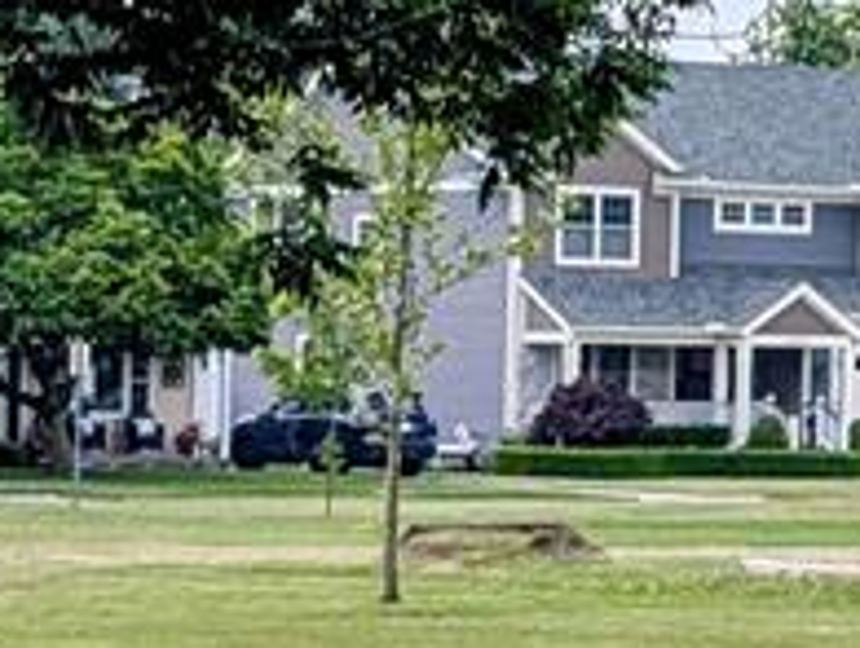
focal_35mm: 256
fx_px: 6372
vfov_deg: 5.8
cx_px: 2077
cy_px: 207
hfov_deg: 7.2
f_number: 1.68
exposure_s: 1/1034
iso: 21
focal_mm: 6.9
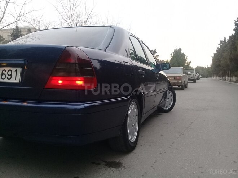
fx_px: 213
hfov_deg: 58.4
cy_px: 89
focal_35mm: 31
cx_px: 119
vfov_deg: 45.4
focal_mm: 3.3
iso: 80
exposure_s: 1/33
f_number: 2.2
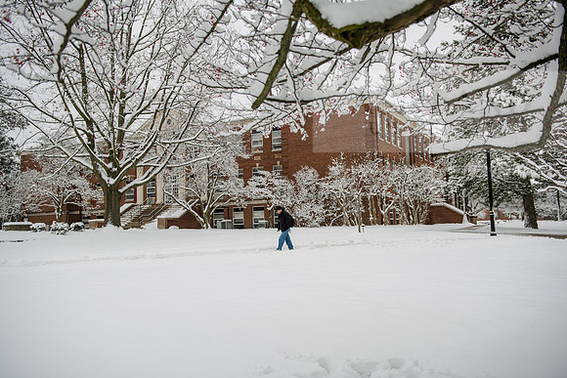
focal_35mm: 32
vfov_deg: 41.1
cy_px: 189
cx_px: 284
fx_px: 504
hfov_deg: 58.7
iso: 250
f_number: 3.5
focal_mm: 32
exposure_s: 1/400
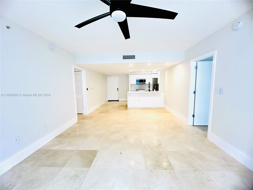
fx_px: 102
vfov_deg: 85.7
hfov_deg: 102.1
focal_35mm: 14
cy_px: 95
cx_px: 126
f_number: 2.2
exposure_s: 1/120
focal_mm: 2.22
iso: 250
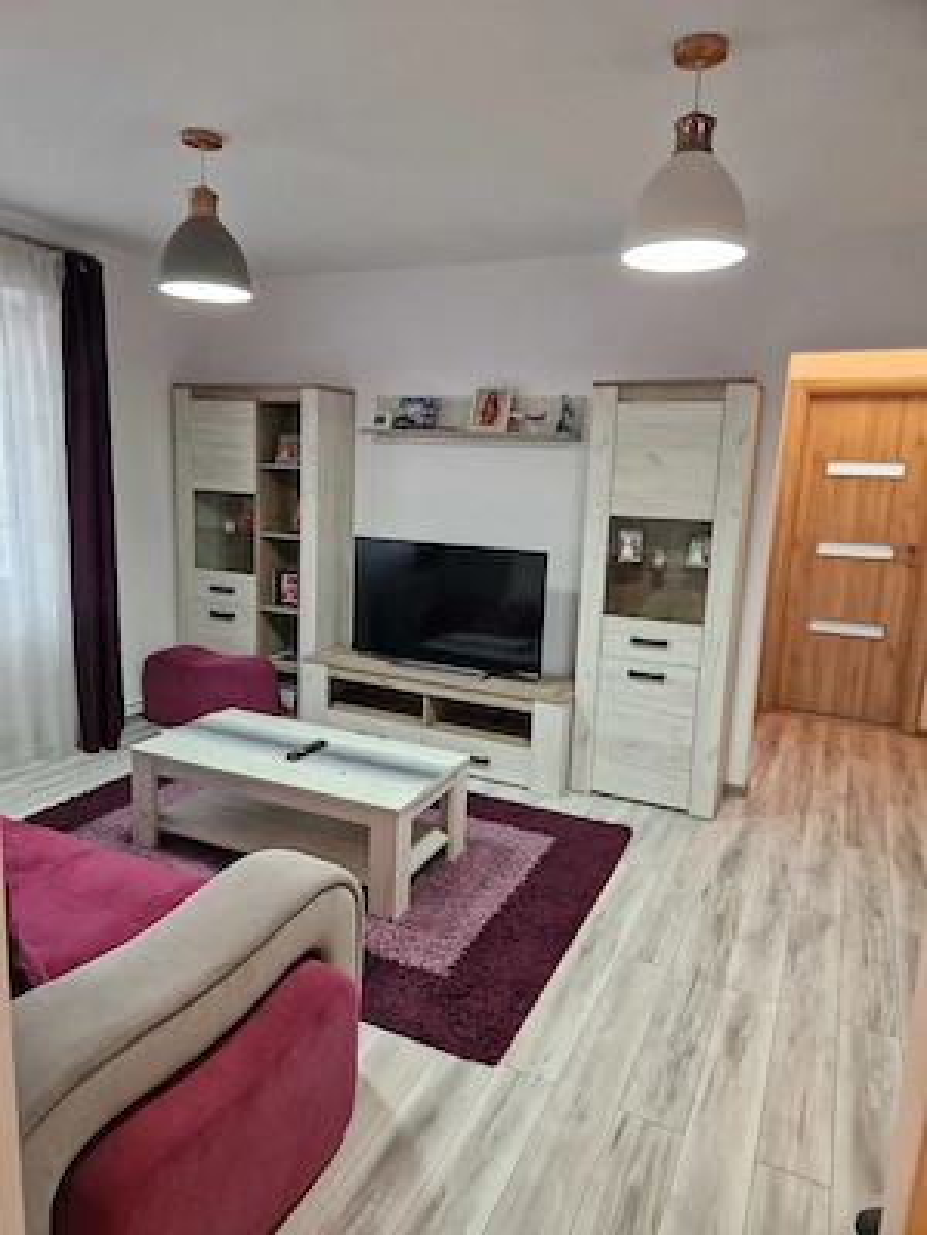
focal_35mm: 23
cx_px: 464
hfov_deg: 58.9
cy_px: 618
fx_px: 821
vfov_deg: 73.9
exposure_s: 1/100
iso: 320
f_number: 1.8
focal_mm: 5.4
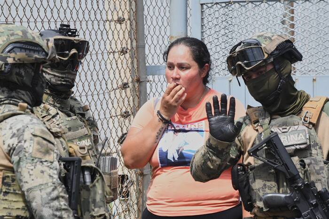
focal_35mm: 232
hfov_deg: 8.9
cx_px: 164
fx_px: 2121
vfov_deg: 5.9
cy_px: 110
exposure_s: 1/1250
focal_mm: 155
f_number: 10
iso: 1600
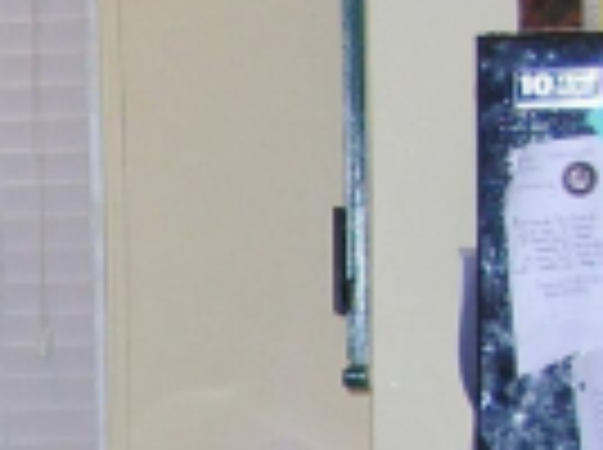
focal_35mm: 180
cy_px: 711
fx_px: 3130
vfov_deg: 8.0
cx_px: -310
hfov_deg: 10.6
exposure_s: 1/60.1
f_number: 2.7
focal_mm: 6
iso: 50
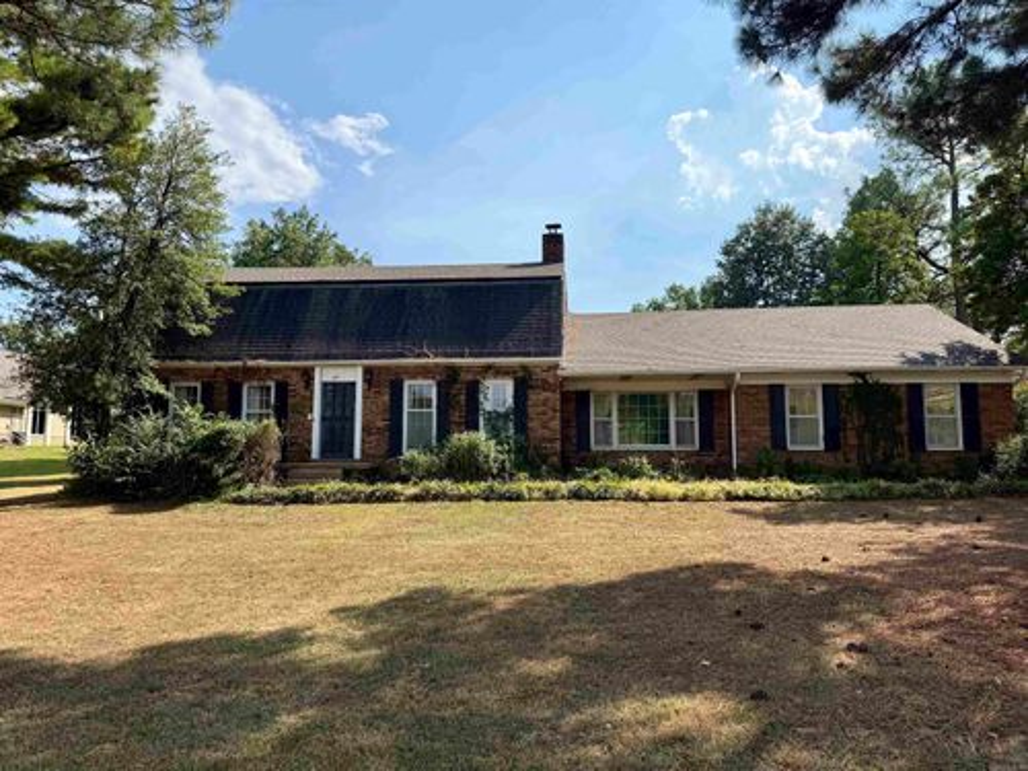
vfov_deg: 56.8
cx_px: 514
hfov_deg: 71.6
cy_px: 386
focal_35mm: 24
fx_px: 713
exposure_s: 1/4975
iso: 80
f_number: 1.78
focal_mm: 6.76
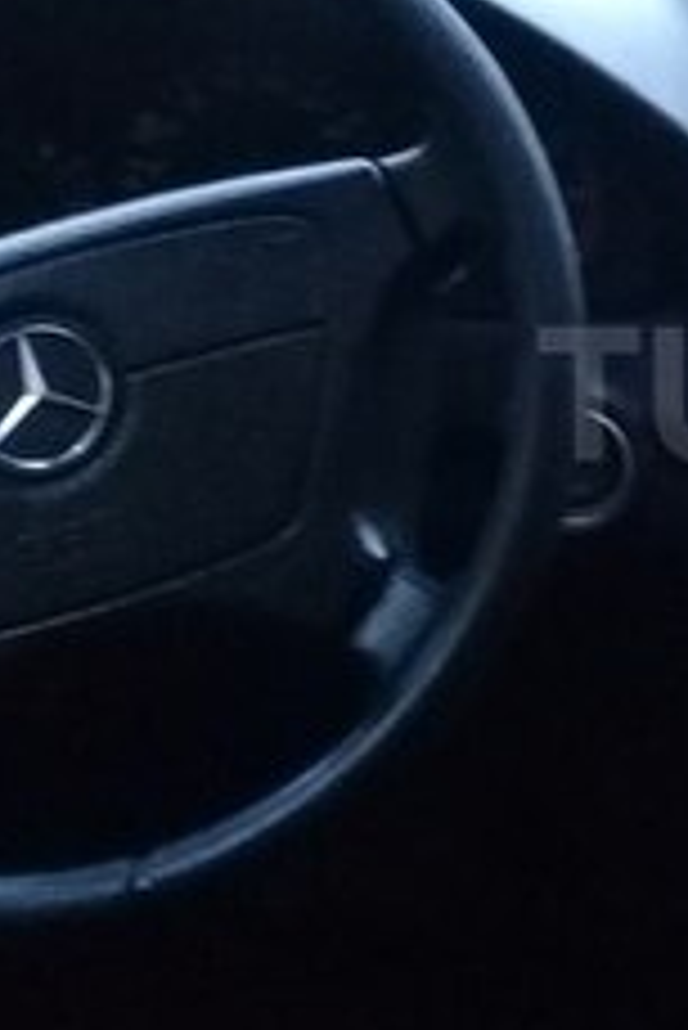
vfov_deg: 21.9
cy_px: 394
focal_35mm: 93
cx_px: 998
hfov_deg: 13.9
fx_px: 2662
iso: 500
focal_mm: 3.3
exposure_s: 1/17
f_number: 2.2
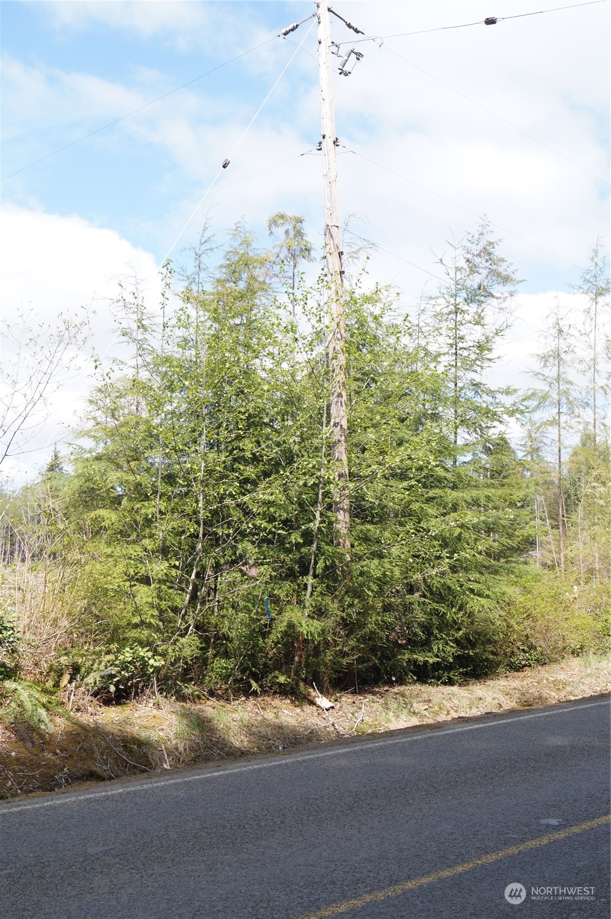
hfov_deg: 31.8
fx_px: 1071
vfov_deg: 46.4
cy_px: 460
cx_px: 306
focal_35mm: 42
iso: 100
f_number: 7.1
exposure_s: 1/200
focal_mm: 28
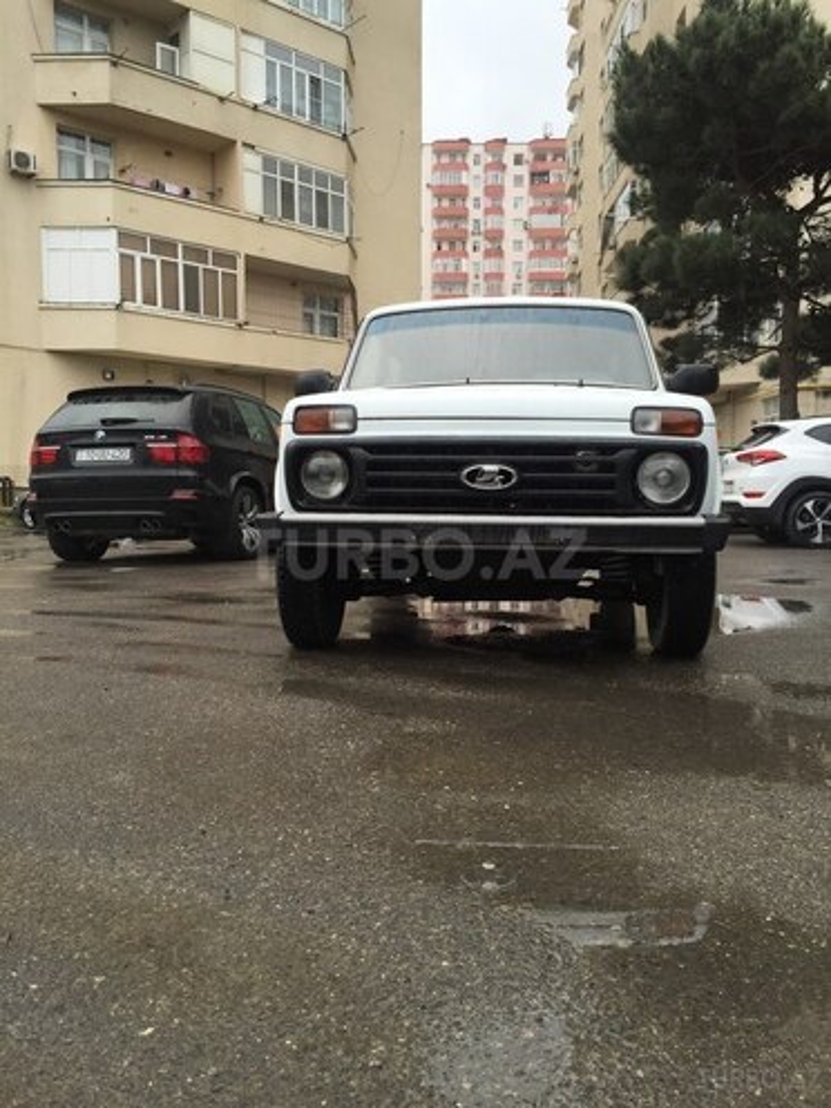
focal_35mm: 29
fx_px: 928
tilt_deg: -3.3
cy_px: 554
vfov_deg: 61.7
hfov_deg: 48.2
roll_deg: +0.7
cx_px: 416
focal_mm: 4.15
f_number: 2.2
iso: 32
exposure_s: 1/264
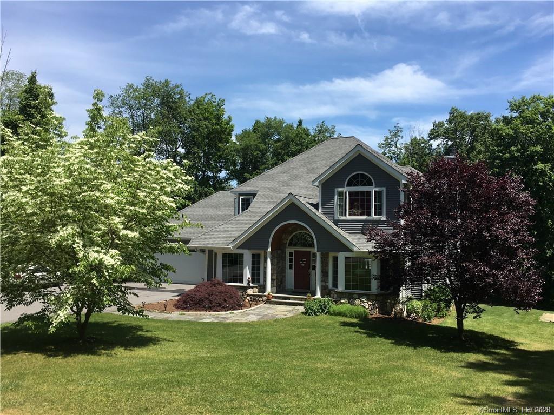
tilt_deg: +3.8
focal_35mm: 29
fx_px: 464
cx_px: 277
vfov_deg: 48.2
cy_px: 208
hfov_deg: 61.7
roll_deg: -1.4
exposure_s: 1/1304
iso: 25
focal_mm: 4.15
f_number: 2.2
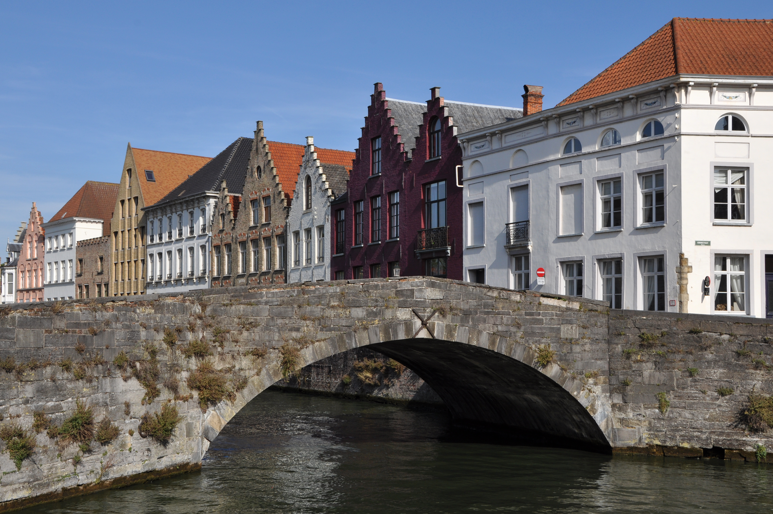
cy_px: 257
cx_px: 386
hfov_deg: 41.2
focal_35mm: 48
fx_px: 1029
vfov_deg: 28.0
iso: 200
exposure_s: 1/250
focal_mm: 32
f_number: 13
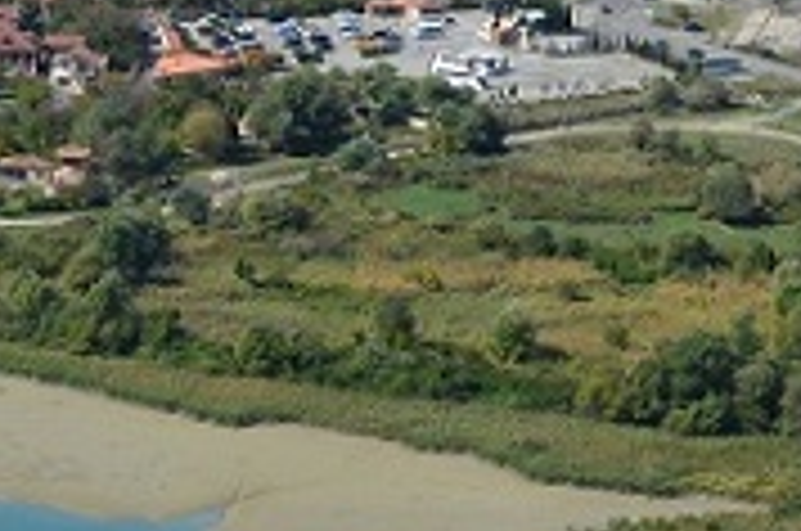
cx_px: 166
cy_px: -106
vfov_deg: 6.9
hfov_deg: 10.5
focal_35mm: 196
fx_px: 4356
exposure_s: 1/500
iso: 400
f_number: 11
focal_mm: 31
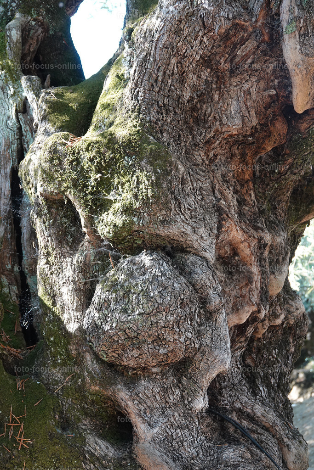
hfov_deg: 14.4
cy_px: 235
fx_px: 1242
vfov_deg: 21.5
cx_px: 157
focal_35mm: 95
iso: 400
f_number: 3.5
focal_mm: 34.68
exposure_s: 1/100
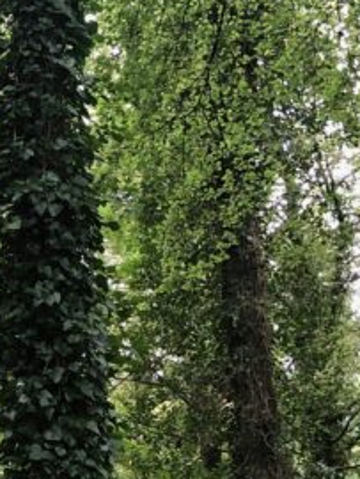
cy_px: 321
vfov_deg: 18.5
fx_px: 1468
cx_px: -243
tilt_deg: +14.4
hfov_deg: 12.9
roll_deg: -0.3
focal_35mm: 106
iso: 40
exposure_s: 1/17
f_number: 1.8
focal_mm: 3.99
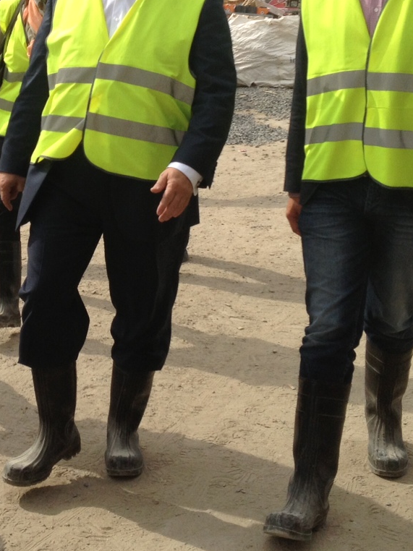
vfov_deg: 25.7
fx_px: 1194
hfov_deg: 19.2
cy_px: 145
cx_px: 20
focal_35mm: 75
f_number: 2.4
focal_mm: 4.28
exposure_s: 1/1842
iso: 50
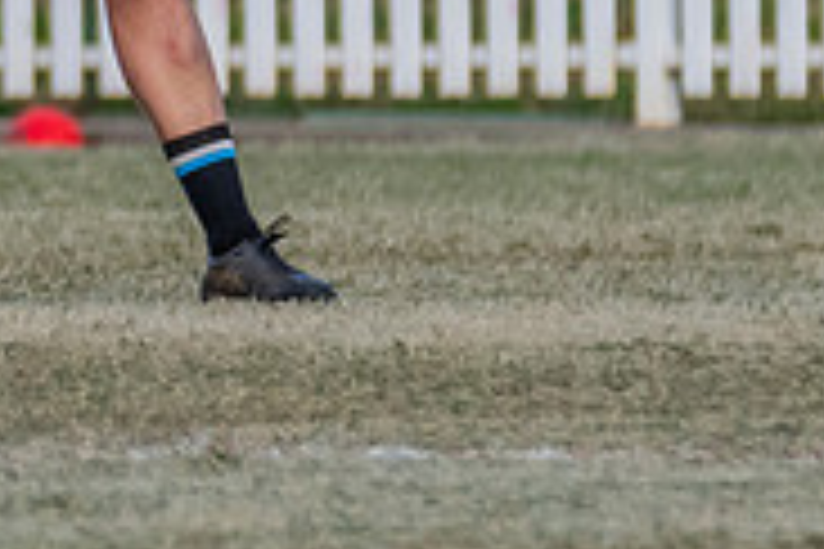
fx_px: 53235
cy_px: -47
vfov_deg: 0.6
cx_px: -755
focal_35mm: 2326
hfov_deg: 0.9
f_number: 6
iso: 900
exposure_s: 1/2000
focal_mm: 380
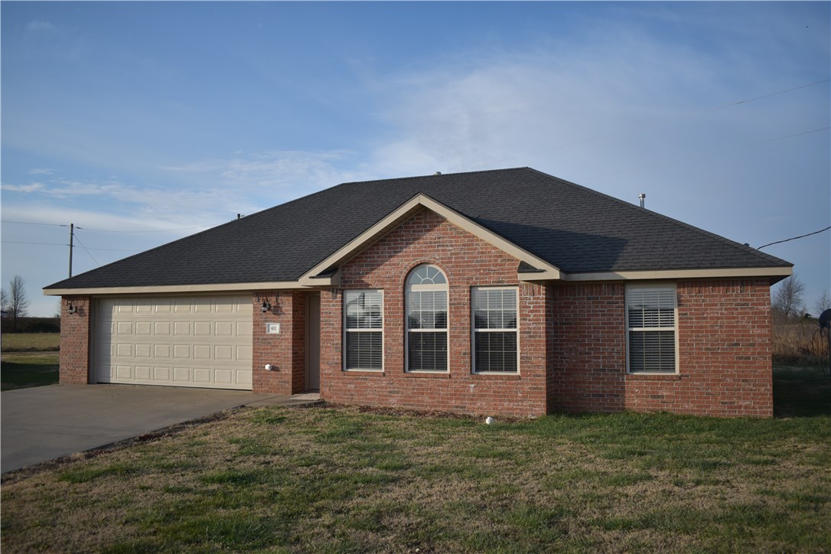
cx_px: 416
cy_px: 277
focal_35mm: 30
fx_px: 692
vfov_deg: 43.6
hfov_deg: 61.9
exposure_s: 1/1600
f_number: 3.5
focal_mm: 20
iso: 200
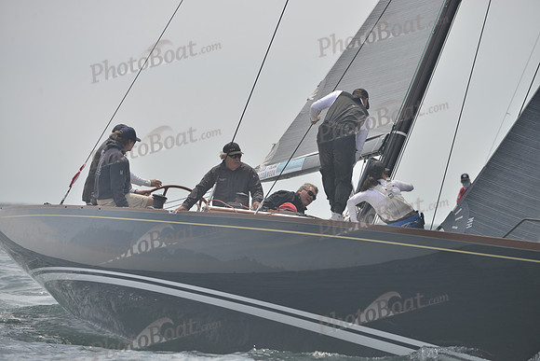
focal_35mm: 240
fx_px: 3601
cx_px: 270
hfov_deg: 8.6
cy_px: 180
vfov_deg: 5.7
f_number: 6.3
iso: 280
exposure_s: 1/1250
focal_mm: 240
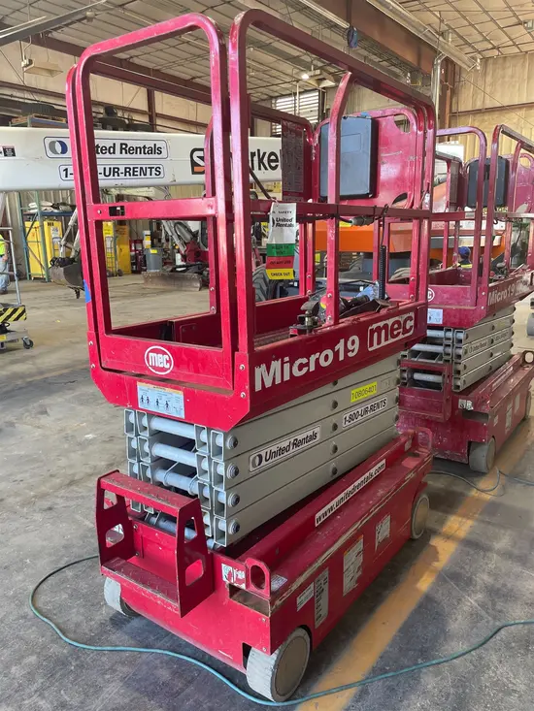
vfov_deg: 67.3
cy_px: 356
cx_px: 267
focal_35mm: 26
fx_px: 535
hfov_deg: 53.1
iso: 80
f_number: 1.6
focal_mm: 4.2
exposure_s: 1/60
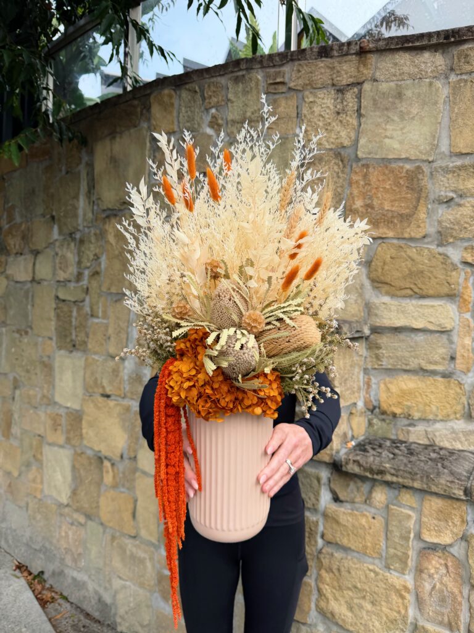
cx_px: 237
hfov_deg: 56.8
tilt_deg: +0.1
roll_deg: -1.0
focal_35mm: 24
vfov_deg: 71.6
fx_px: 438
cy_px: 316
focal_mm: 6.76
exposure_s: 1/750
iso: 100
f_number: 1.78
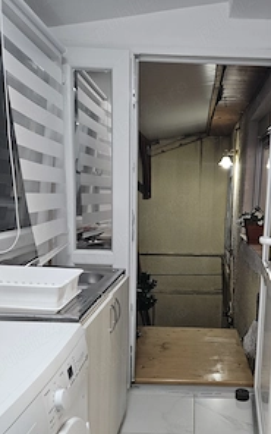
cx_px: 192
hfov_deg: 37.7
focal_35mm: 33
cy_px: 252
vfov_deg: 57.8
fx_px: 390
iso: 250
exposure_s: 1/100
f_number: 1.8
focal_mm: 5.4
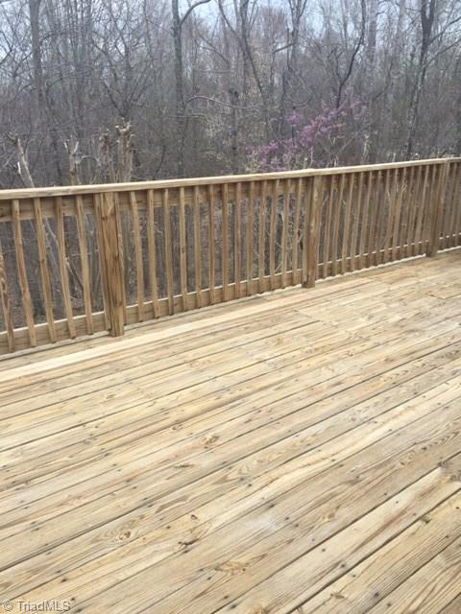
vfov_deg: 61.7
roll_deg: +0.4
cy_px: 307
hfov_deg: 48.2
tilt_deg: -17.2
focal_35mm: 29
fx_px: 515
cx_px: 230
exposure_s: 1/169
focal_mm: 4.15
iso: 32
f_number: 2.2
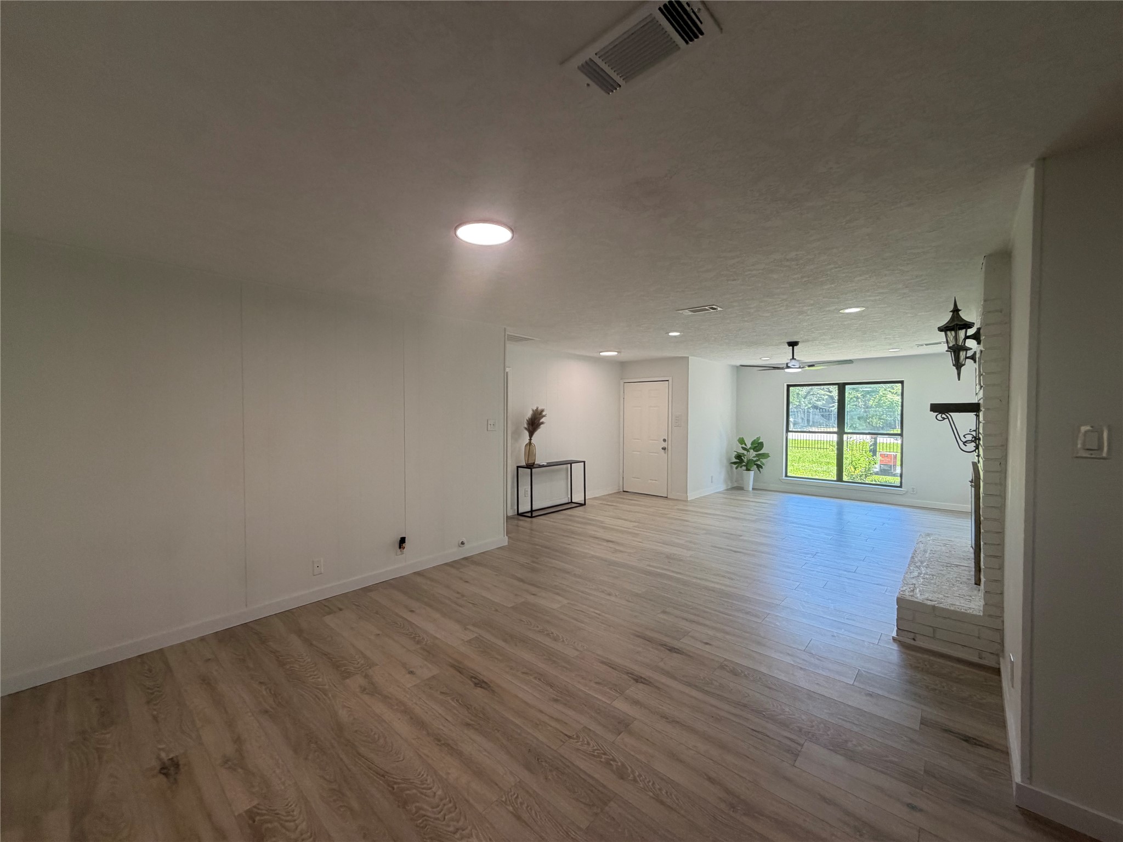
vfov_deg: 85.7
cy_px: 421
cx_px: 562
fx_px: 454
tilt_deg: +1.2
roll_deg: -0.2
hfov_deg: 102.1
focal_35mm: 14
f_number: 2.2
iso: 160
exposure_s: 1/120
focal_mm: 2.22
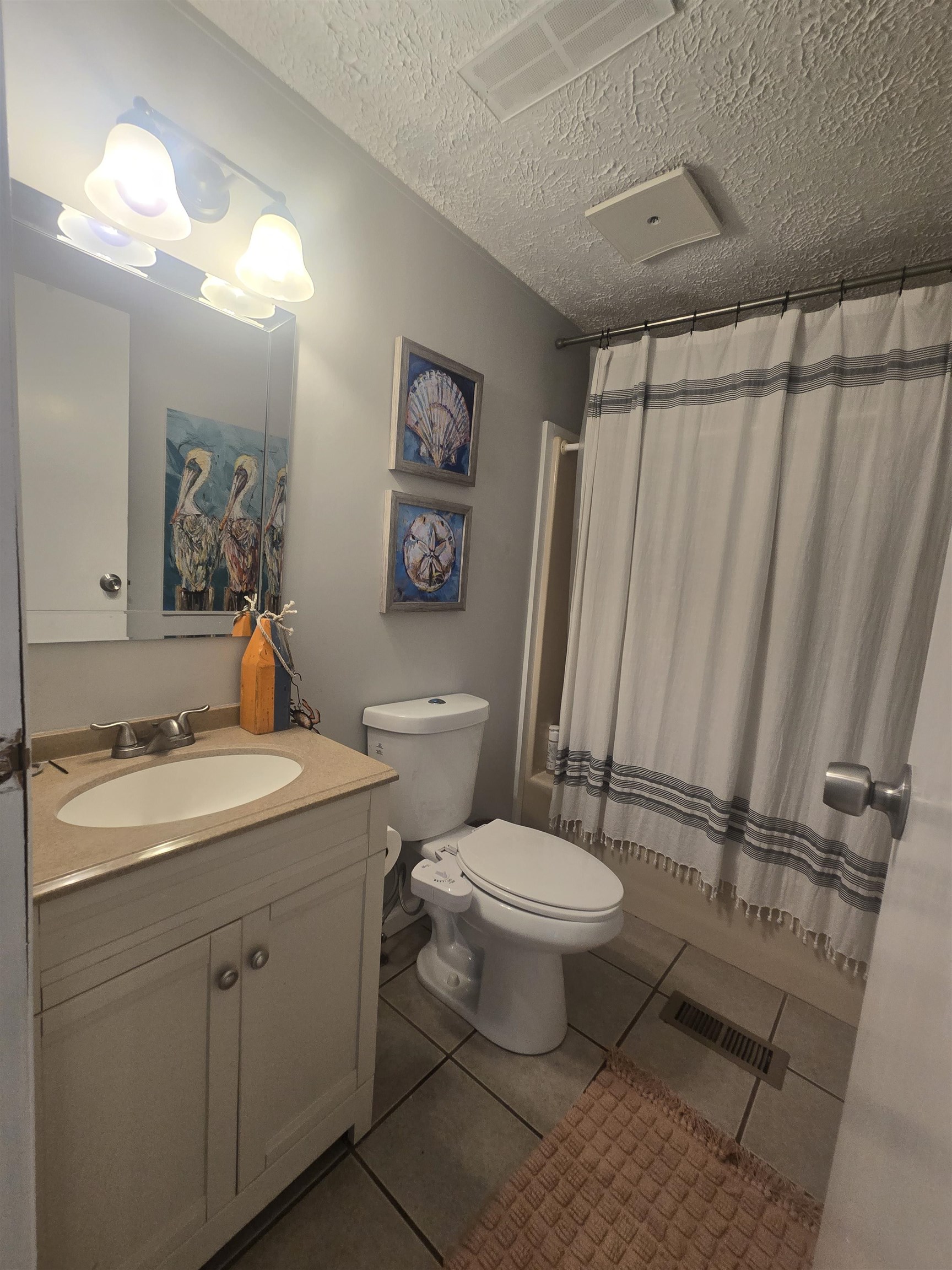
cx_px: 476
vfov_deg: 106.2
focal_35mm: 13
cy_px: 635
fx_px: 477
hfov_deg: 89.9
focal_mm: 2.2
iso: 200
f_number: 2.2
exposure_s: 1/60
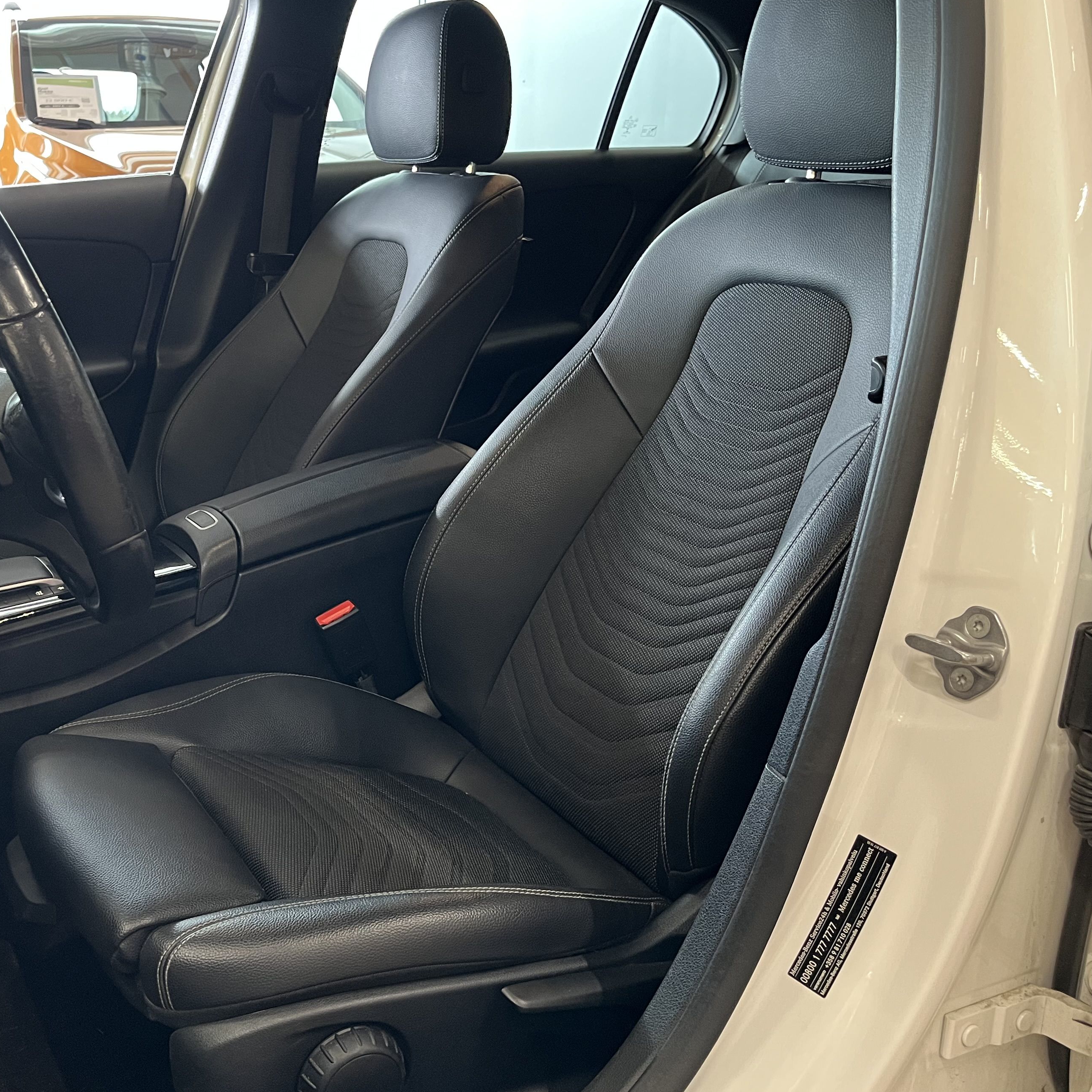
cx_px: 344
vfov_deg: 46.0
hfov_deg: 45.2
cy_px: 576
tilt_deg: -18.3
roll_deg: +0.6
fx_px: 1285
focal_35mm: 36
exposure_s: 1/60
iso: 320
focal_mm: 5.1
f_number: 1.6
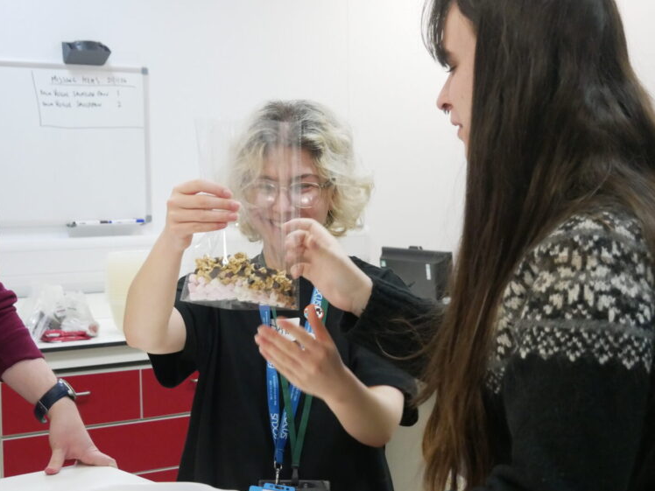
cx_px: 361
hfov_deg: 30.7
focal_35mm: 63
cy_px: 267
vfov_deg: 23.3
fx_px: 1192
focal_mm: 23
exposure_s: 1/125
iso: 2500
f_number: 4.3
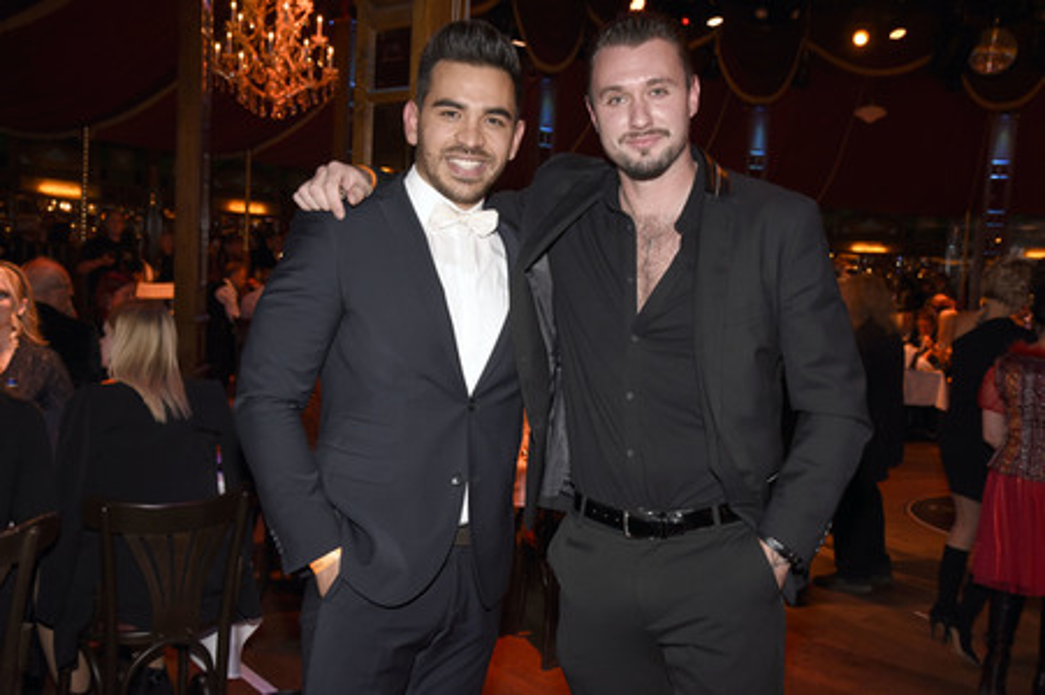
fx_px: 1102
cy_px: 348
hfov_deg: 50.7
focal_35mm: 38
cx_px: 522
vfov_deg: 35.0
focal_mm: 38
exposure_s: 1/60
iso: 1250
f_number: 6.3
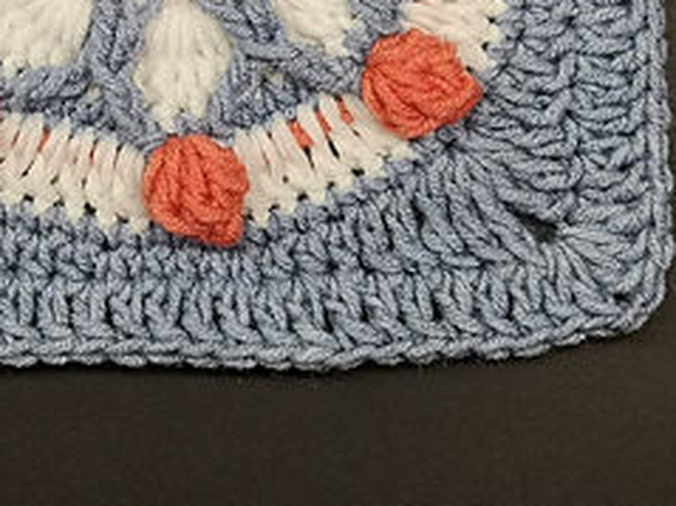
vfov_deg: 15.7
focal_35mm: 91
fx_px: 1776
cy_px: -85
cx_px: 144
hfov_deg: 21.3
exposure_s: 1/50
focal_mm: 3.95
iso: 64
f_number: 1.8
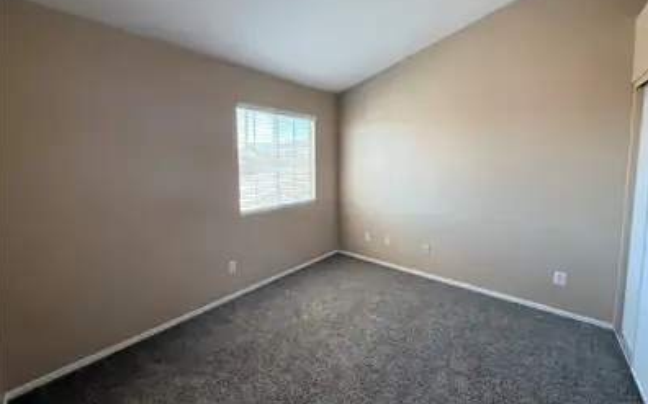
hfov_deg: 101.5
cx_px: 324
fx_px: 265
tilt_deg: -5.2
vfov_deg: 74.5
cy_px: 182
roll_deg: +0.4
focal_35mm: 15
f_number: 2.2
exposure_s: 1/99
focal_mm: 2.22
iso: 50
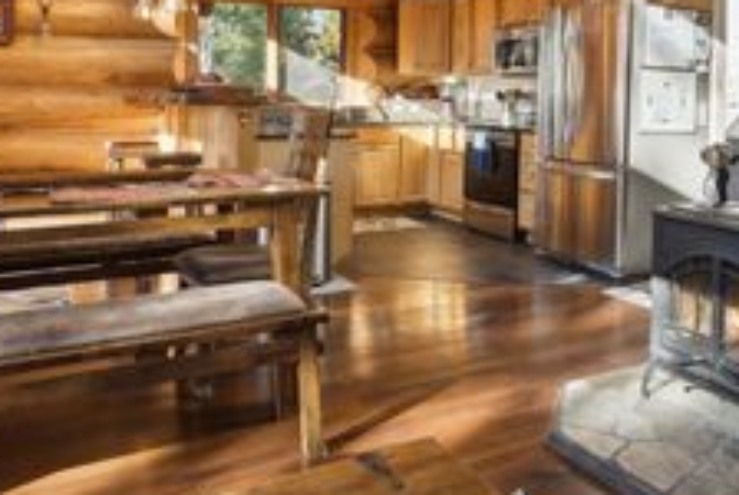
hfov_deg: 54.9
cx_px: 472
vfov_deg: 37.5
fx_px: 699
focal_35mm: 34
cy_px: 94
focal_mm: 10
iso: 100
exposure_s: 1/50
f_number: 6.3
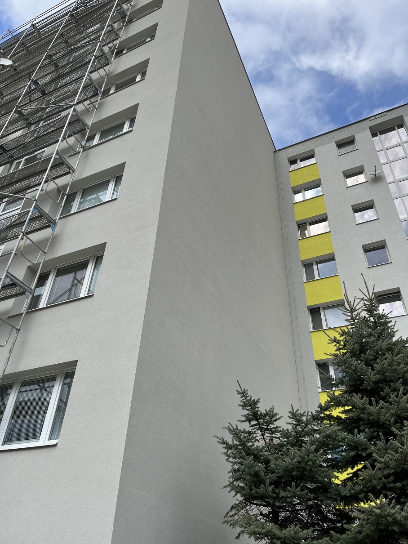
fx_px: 408
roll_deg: -3.5
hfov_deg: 53.1
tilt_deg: +38.8
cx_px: 204
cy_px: 272
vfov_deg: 67.3
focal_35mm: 26
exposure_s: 1/3413
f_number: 1.6
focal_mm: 5.1
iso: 50
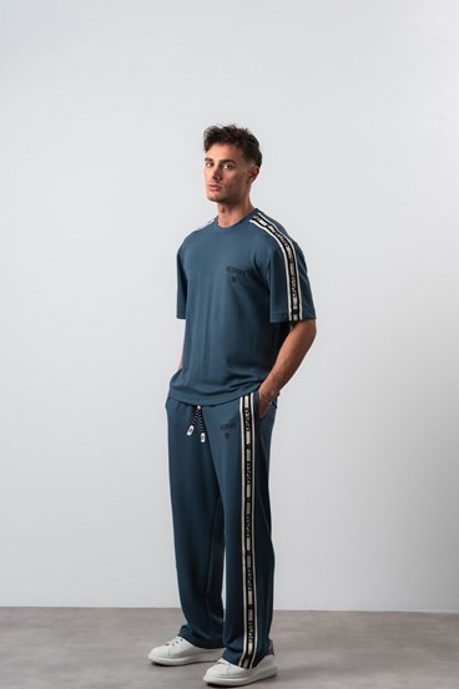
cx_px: 231
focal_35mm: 76
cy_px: 363
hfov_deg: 17.9
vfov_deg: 26.7
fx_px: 1455
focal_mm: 70
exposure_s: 1/125
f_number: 10
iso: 100
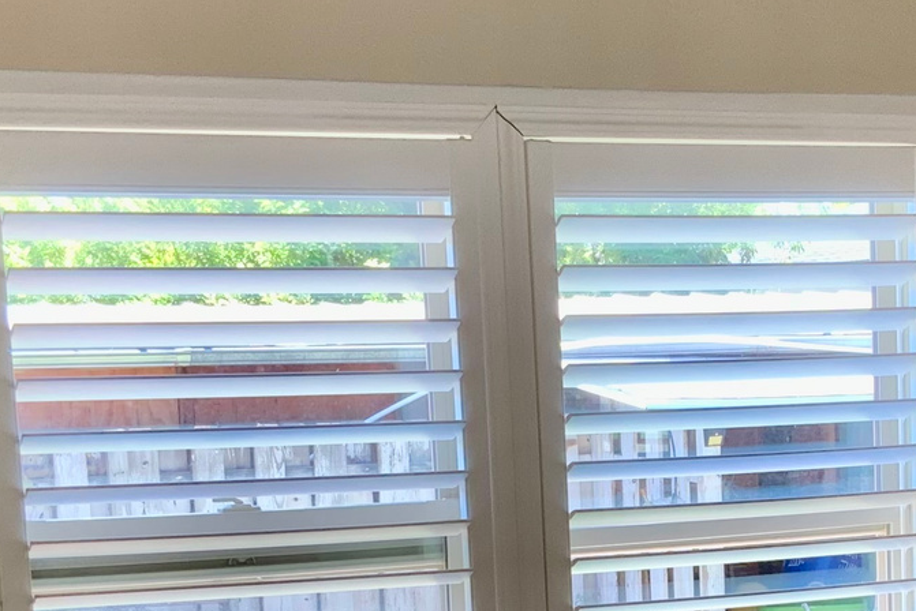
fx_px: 2342
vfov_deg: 14.4
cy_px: 728
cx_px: 769
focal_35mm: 92
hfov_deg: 21.8
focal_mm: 3
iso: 64
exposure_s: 1/120
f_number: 1.8
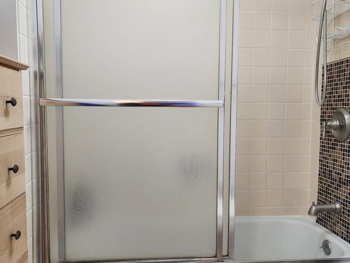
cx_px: 184
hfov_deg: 55.3
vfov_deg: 42.9
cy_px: 133
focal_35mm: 33
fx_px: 334
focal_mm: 6.4
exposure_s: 1/120
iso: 250
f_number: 1.8
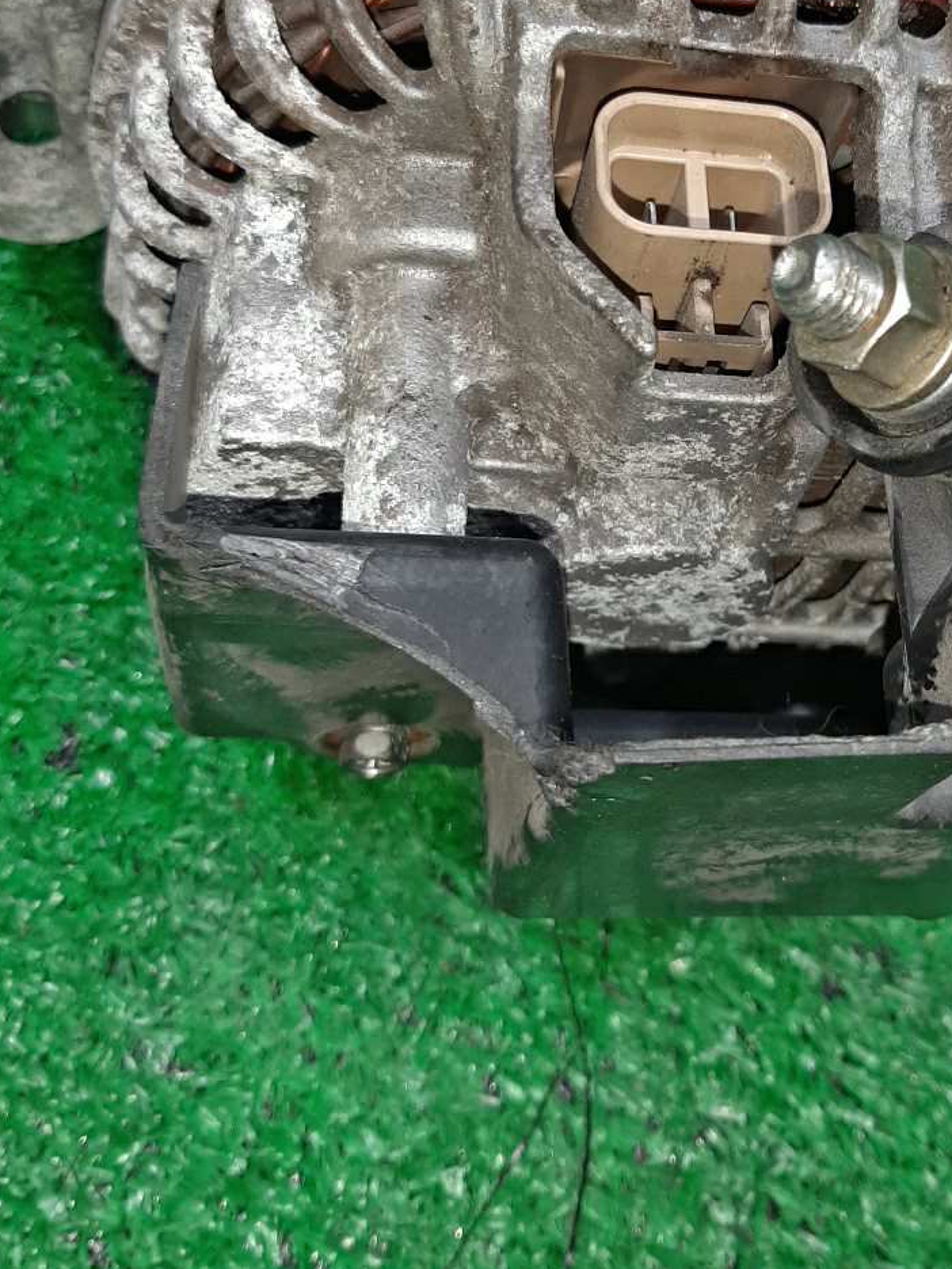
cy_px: 419
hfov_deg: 35.5
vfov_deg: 46.0
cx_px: 658
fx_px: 1467
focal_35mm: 40
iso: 87
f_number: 1.7
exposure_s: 1/50
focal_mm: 3.93
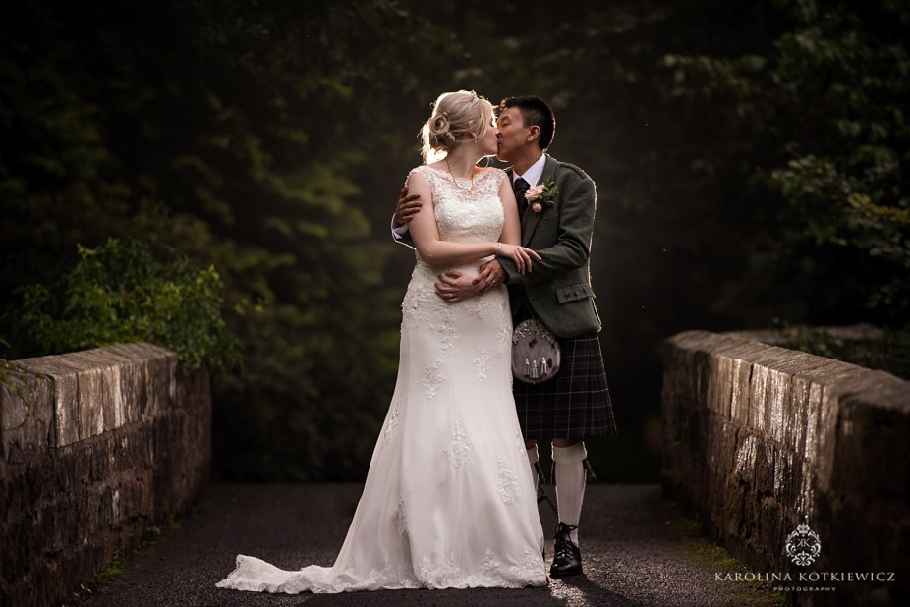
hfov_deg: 10.3
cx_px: 455
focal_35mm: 200
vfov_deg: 6.9
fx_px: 5057
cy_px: 304
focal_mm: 200
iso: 640
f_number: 3.2
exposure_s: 1/160
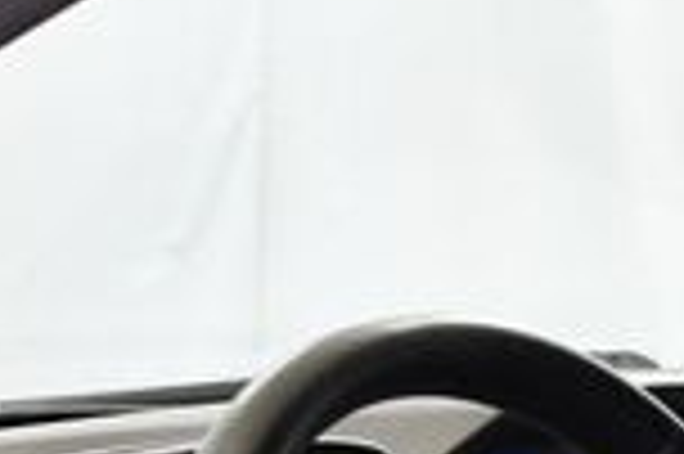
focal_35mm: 152
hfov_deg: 13.5
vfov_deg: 8.6
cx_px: 396
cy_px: 890
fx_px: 2885
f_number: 3.5
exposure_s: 1/125
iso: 2800
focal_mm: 18
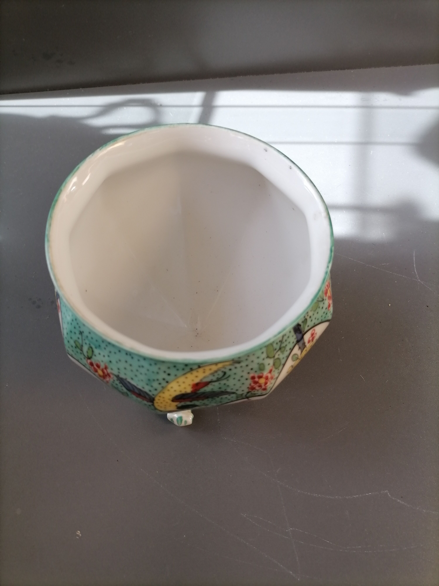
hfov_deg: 53.1
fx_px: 440
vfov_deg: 67.3
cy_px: 293
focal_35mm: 26
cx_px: 220
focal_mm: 5.4
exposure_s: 1/120
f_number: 1.8
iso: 80
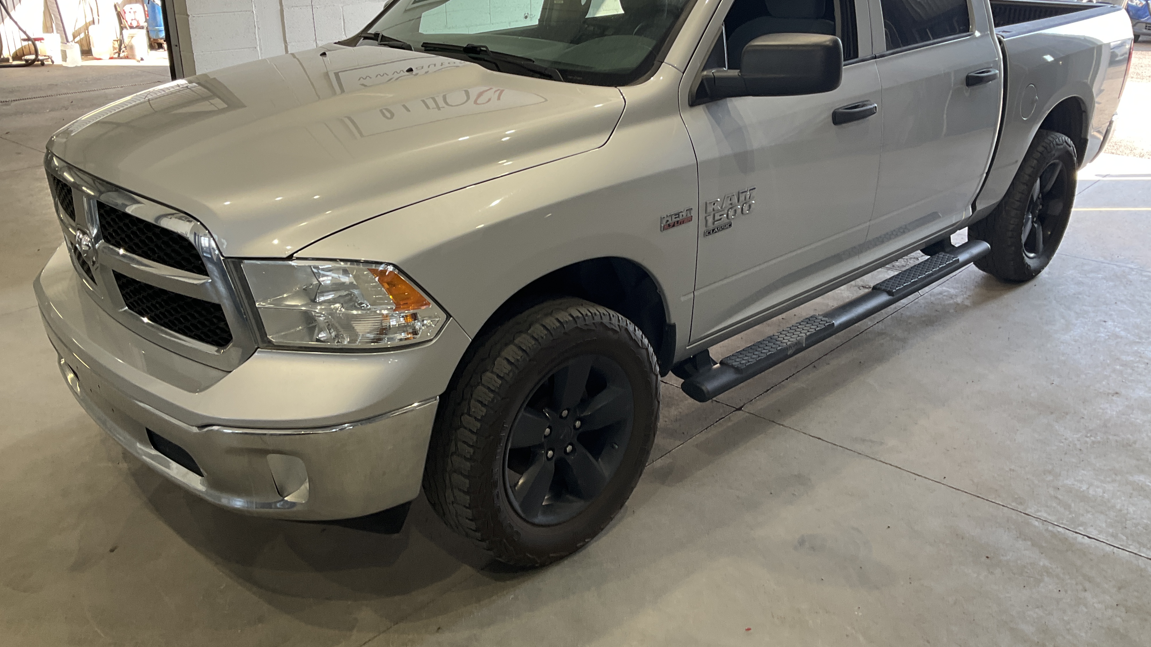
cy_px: 288
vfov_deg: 36.6
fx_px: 977
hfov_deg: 61.0
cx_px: 580
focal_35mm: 32
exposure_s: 1/120
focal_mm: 3
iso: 40
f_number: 1.8
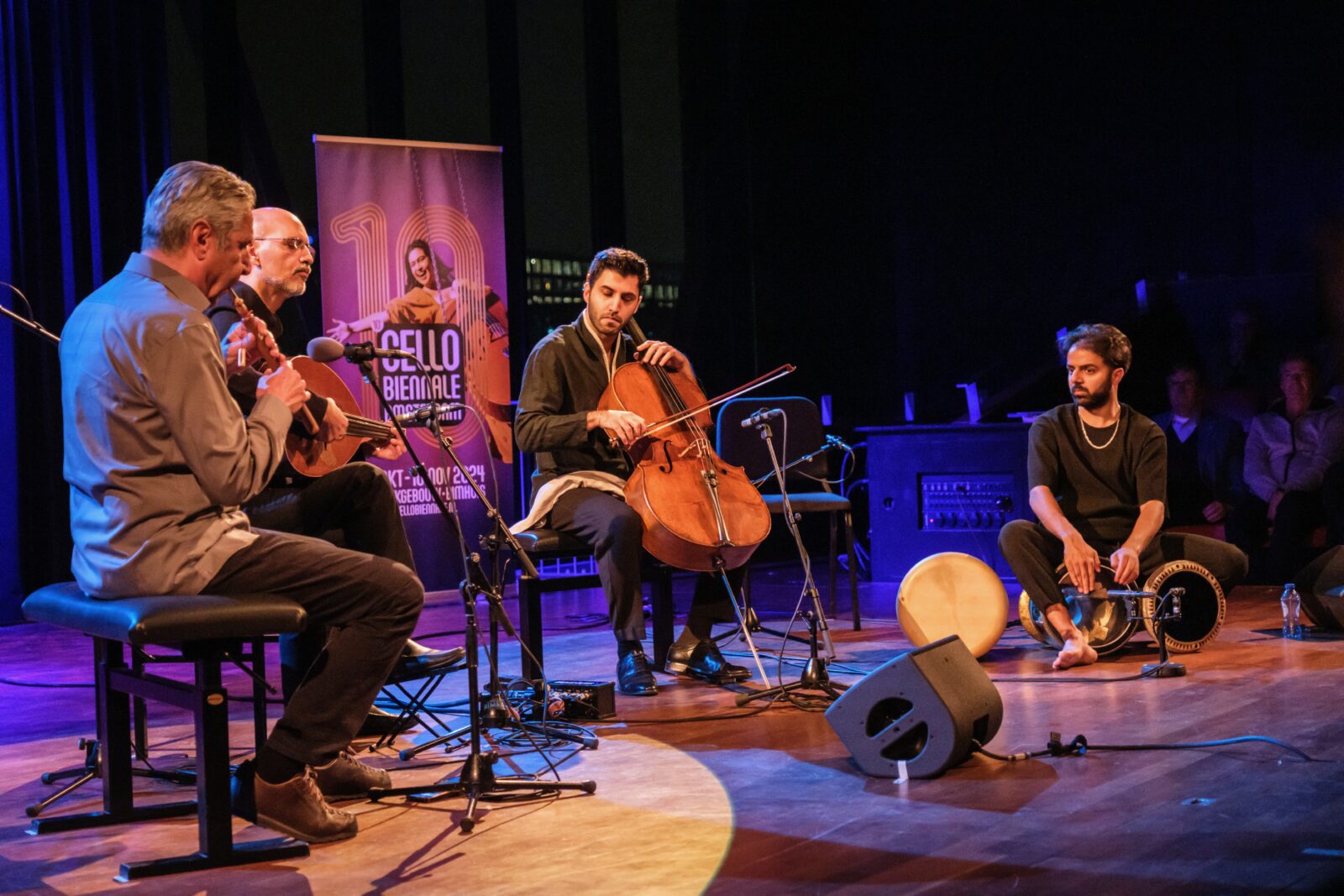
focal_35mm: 58
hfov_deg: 34.5
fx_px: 2165
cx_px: 672
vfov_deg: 23.4
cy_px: 448
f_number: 2.8
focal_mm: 38.8
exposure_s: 1/125
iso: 5000
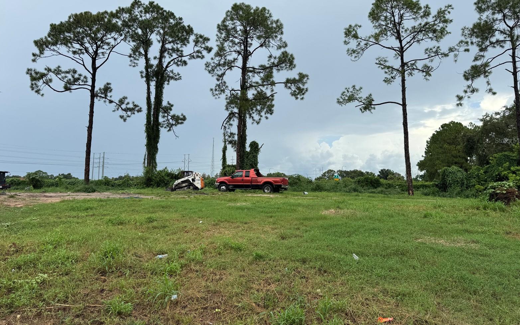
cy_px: 140
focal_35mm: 26
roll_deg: -0.3
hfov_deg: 70.4
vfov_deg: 47.4
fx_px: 368
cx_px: 261
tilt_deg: +7.4
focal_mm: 6.76
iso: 80
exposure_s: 1/1524
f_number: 1.78
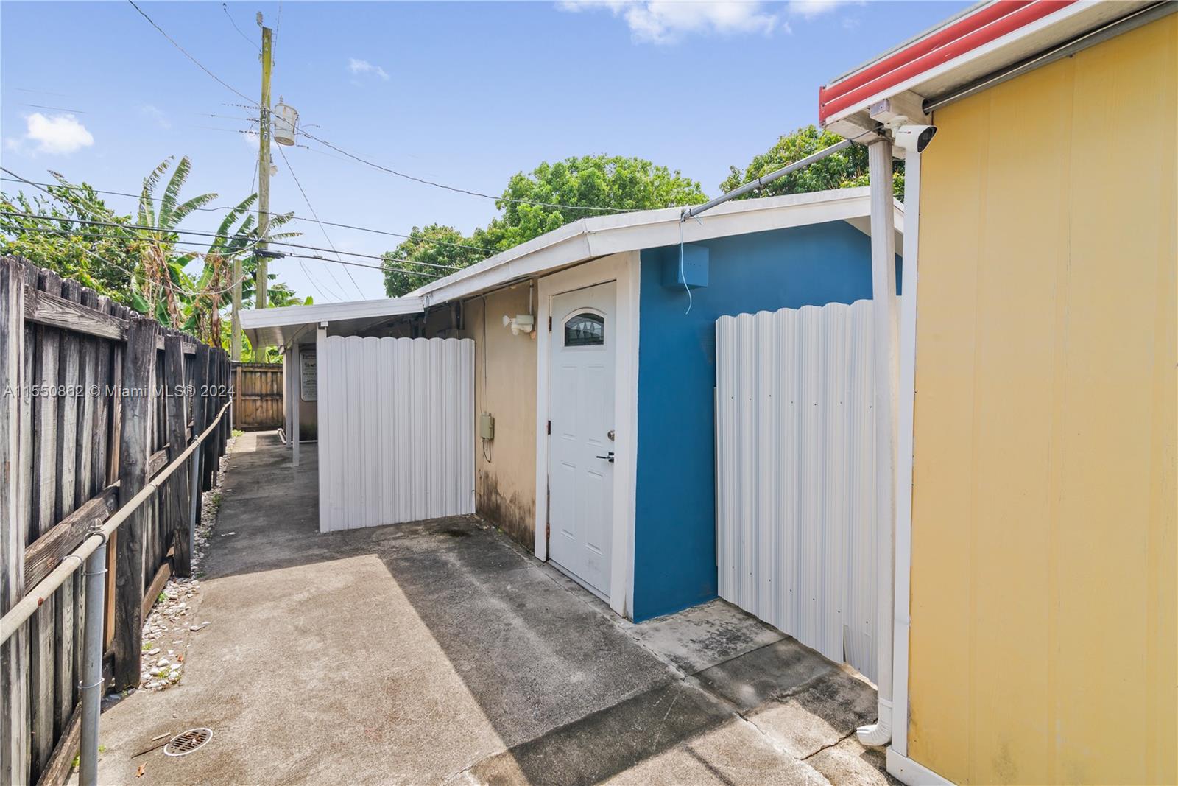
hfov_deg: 96.7
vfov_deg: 73.8
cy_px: 393
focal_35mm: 16
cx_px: 589
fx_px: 524
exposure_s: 1/160
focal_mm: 16
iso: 320
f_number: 10
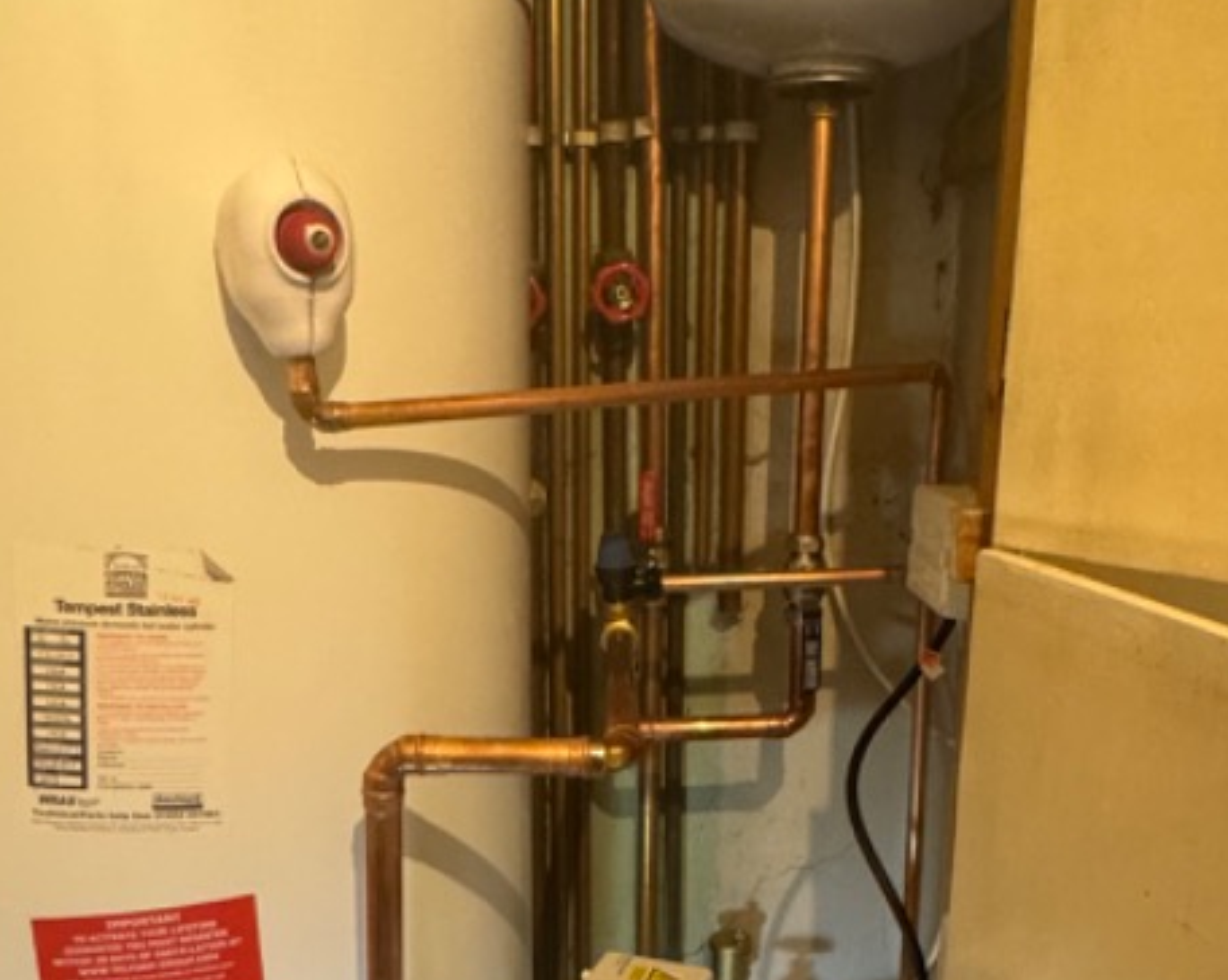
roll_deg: -0.3
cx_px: 601
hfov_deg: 50.3
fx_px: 1307
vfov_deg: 40.4
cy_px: 687
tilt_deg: -16.2
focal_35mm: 36
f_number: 2.2
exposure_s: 1/50
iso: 800
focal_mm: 2.22
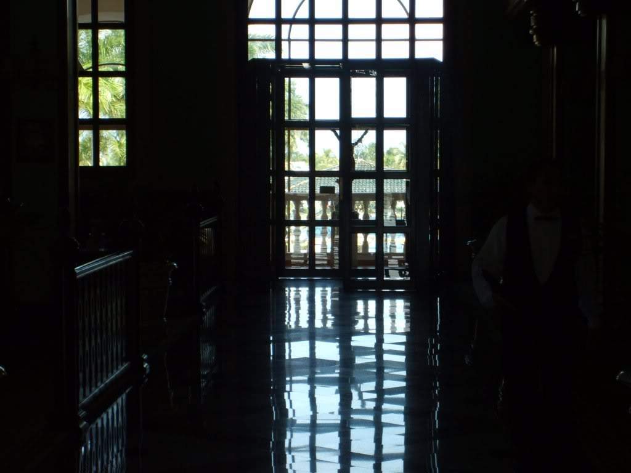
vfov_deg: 14.1
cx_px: 316
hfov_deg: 18.7
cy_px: 236
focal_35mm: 105
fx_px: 1914
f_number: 4.9
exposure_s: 1/60
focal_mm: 17.4
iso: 50
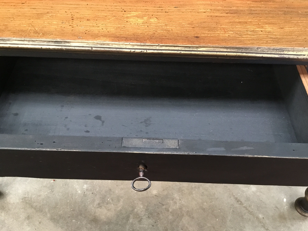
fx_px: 285
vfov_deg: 44.2
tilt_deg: -51.6
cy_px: 115
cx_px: 156
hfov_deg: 56.8
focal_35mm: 32
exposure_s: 1/25
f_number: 2.4
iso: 200
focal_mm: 3.3
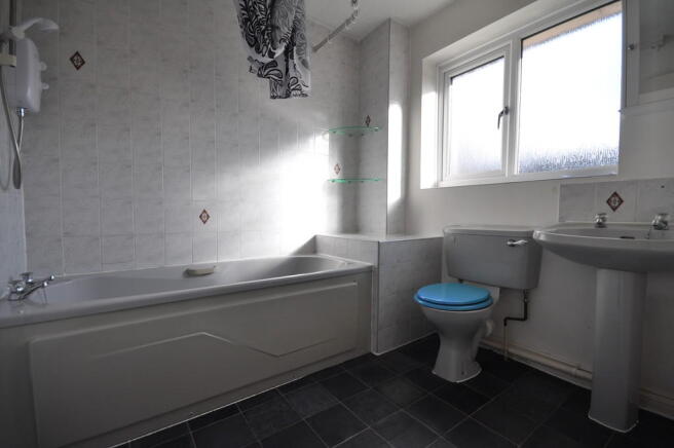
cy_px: 224
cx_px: 337
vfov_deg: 77.2
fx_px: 281
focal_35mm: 15
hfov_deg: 100.4
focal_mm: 10
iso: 320
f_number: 7.1
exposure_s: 1/200
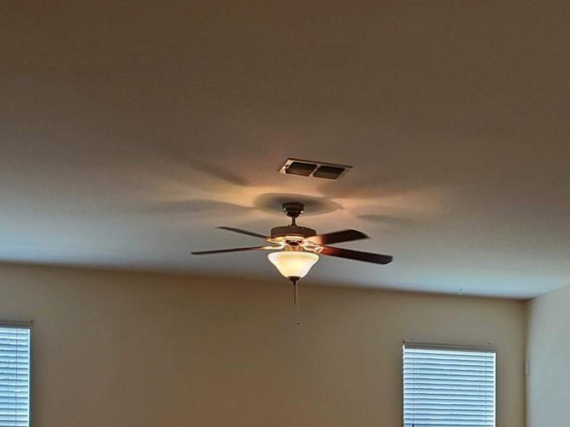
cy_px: 447
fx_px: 1021
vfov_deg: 22.5
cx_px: 441
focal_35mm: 62
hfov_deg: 30.6
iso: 100
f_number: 2.4
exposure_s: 1/120
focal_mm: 4.3
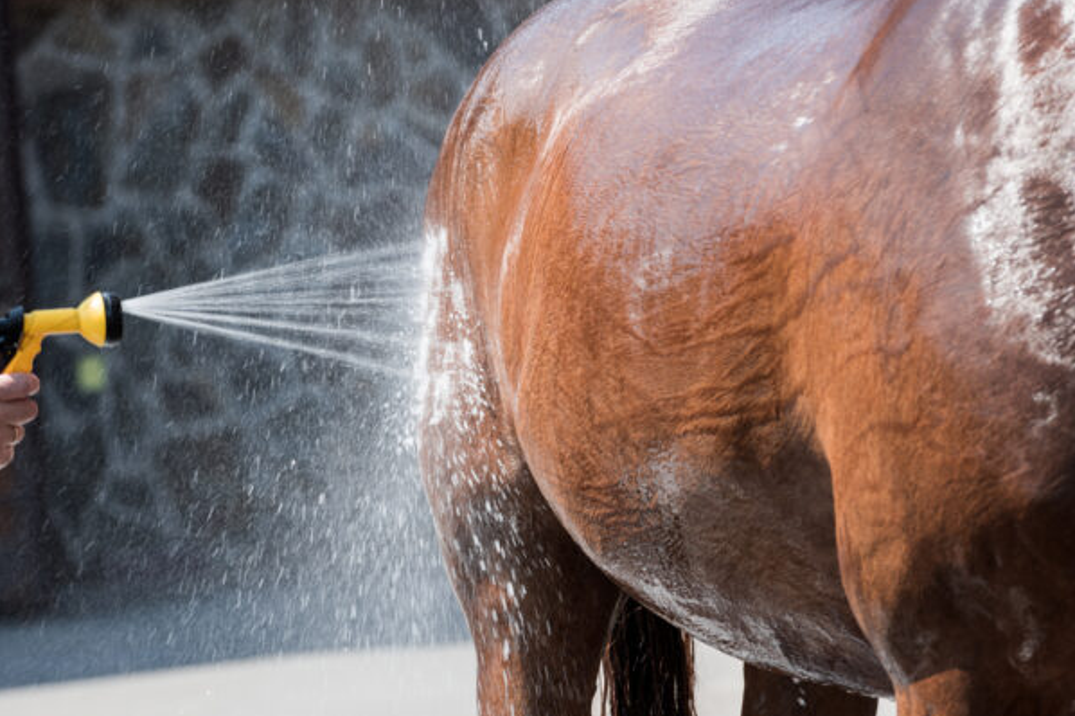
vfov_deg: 5.3
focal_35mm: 257
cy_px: 383
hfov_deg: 8.0
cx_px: 543
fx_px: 7670
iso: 100
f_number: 6.3
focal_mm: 200
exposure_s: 1/160
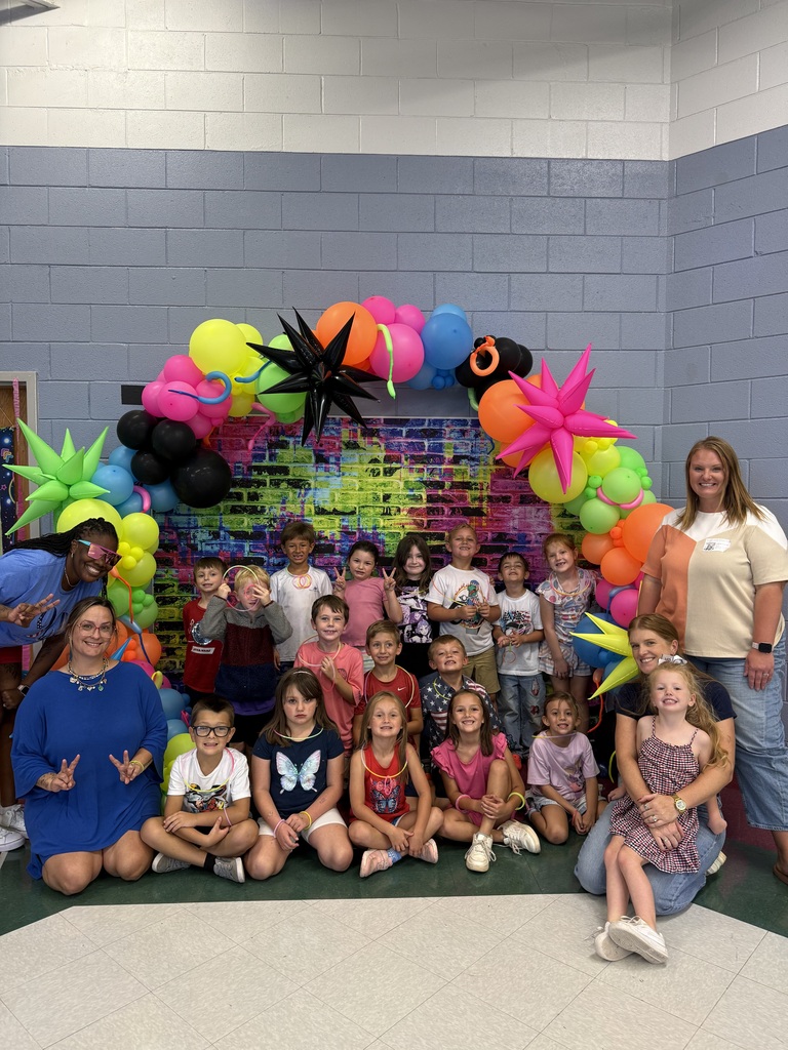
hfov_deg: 56.8
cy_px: 525
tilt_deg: -2.4
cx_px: 394
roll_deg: +0.0
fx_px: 728
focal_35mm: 24
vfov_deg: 71.6
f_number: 1.78
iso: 160
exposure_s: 1/60
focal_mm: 6.76
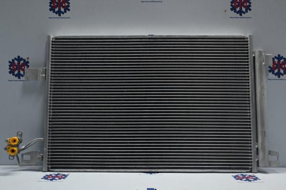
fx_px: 298
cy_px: 95
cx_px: 143
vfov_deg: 35.5
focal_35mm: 38
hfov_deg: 51.3
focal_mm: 25
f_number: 4.2
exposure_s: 1/40
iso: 280
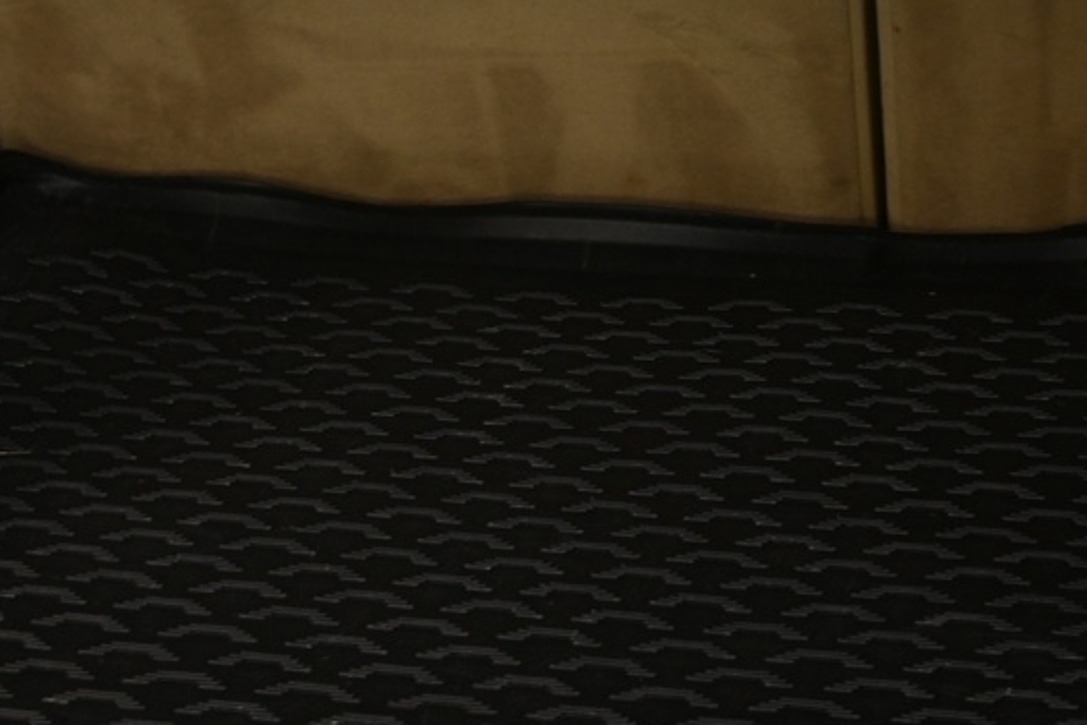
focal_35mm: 107
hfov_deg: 19.2
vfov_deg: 12.8
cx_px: 422
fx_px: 3217
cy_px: 149
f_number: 4.2
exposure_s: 1/40
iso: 280
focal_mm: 23
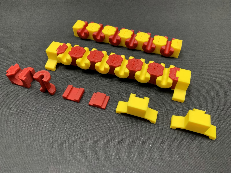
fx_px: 174
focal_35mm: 26
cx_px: 116
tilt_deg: -52.0
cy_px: 86
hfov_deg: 67.3
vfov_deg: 53.1
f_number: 1.8
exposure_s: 1/75
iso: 100
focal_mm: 4.25
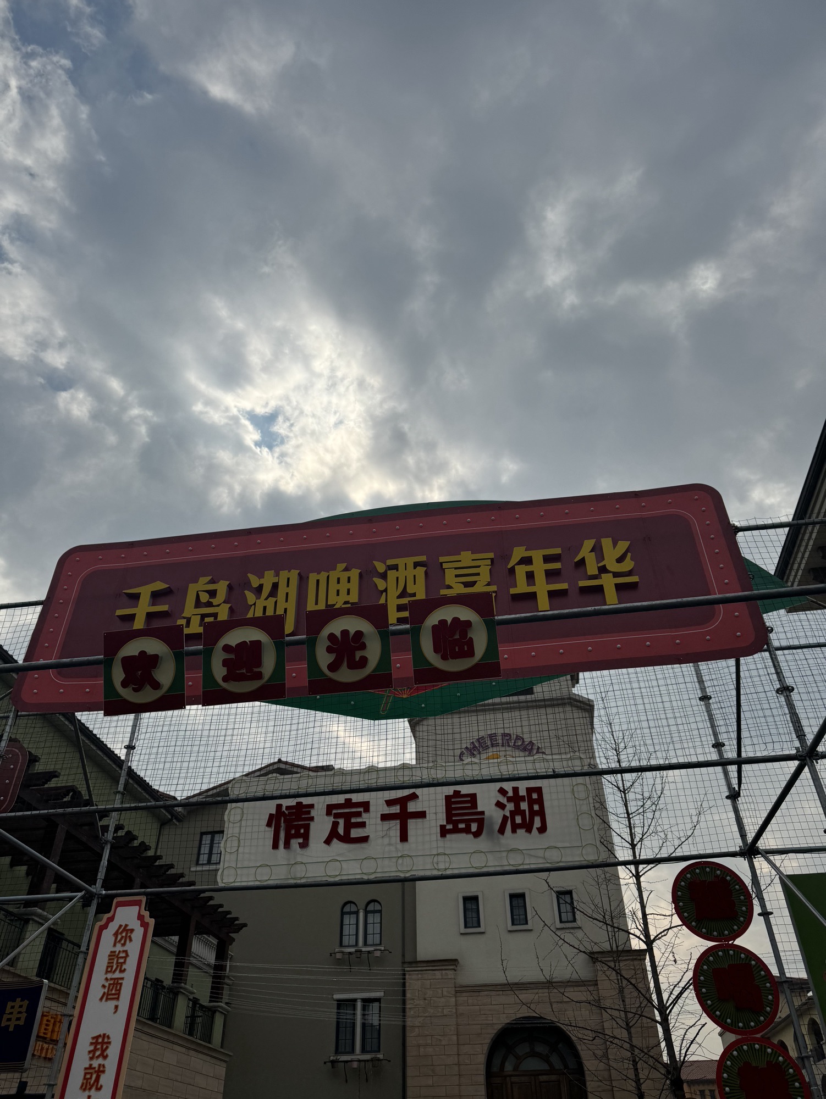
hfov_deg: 56.9
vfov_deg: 71.6
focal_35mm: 24
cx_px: 413
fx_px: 763
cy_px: 550
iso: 80
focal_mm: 6.86
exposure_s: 1/12346
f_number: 1.78
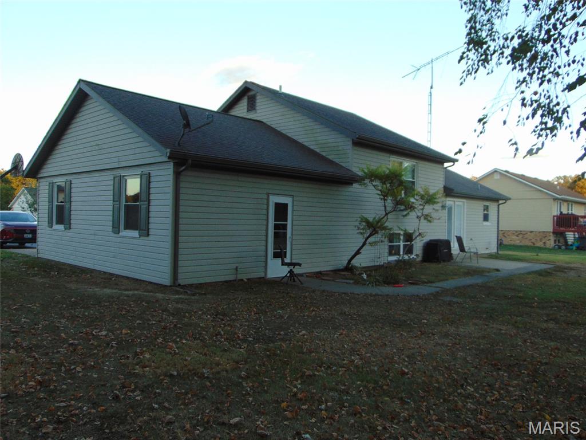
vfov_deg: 51.4
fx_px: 457
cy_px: 220
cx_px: 293
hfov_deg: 65.3
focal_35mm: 27
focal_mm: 4.9
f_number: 3
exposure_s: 1/160
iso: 100
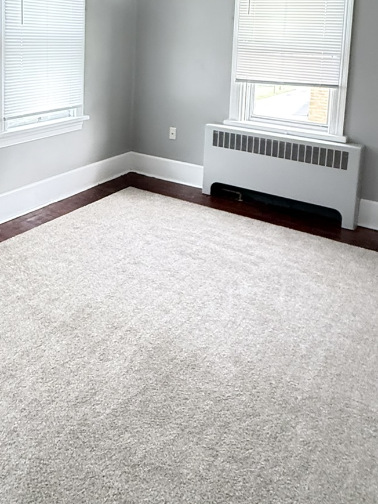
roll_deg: -2.8
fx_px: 480
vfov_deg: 51.2
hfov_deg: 42.4
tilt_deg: -5.7
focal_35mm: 33
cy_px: 87
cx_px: 128
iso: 640
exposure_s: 1/60
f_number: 2.2
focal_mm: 2.22
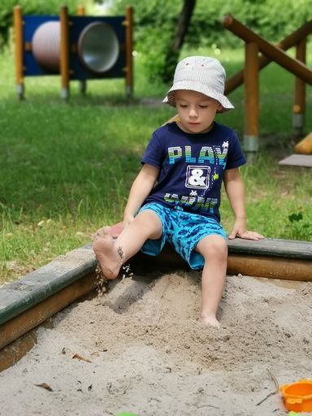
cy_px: 208
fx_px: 973
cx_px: 156
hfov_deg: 18.2
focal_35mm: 81
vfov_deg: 24.1
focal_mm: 5.58
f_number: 4
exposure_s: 1/309
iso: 50
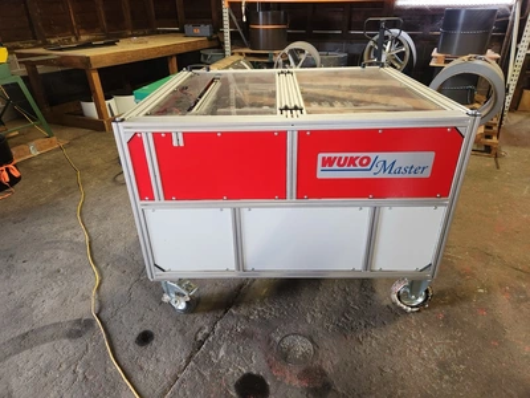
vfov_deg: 58.9
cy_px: 199
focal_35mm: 23
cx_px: 265
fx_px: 352
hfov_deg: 73.9
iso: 640
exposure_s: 1/120
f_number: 1.8
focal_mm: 5.4
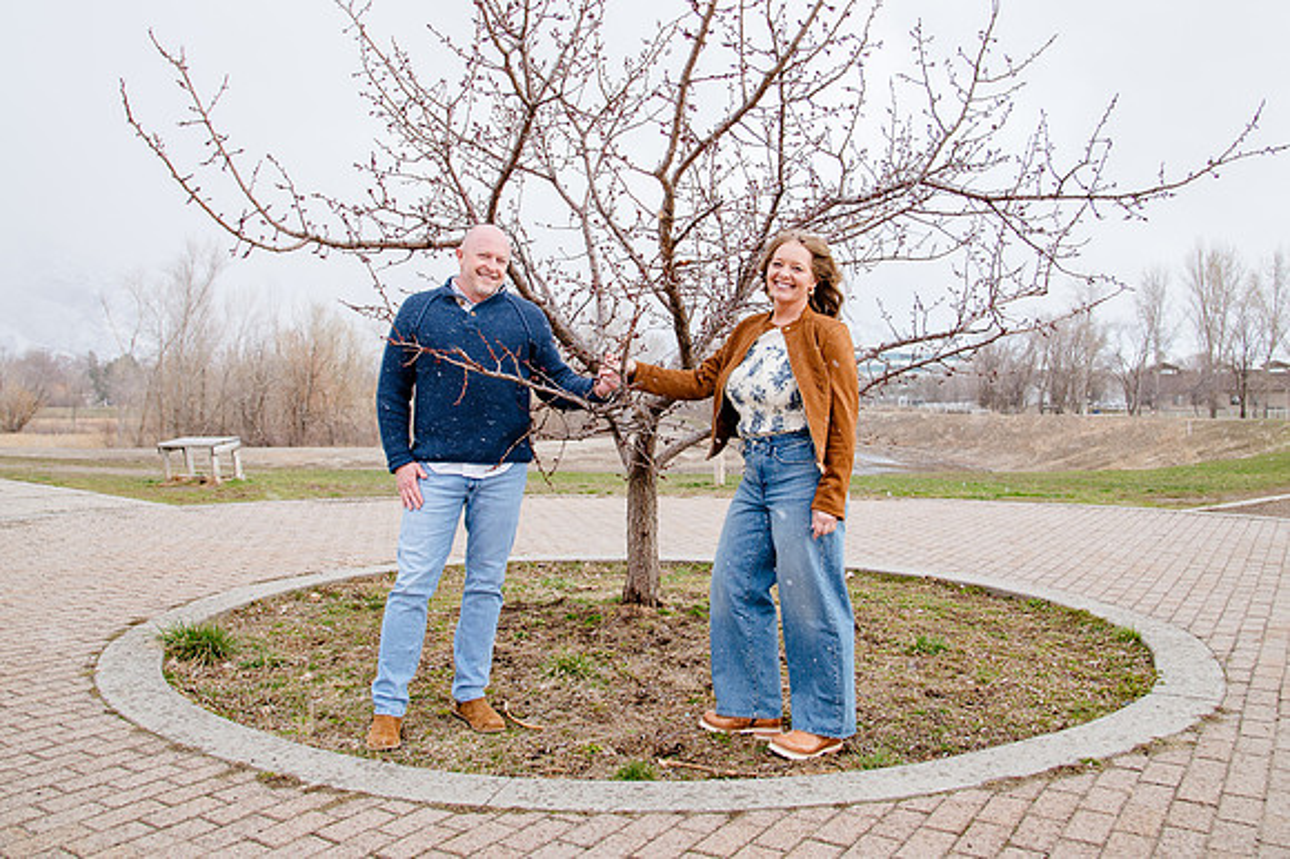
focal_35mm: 30
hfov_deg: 62.0
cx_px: 637
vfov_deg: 43.3
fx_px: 1074
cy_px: 338
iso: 250
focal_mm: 24
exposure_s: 1/250
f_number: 5.6
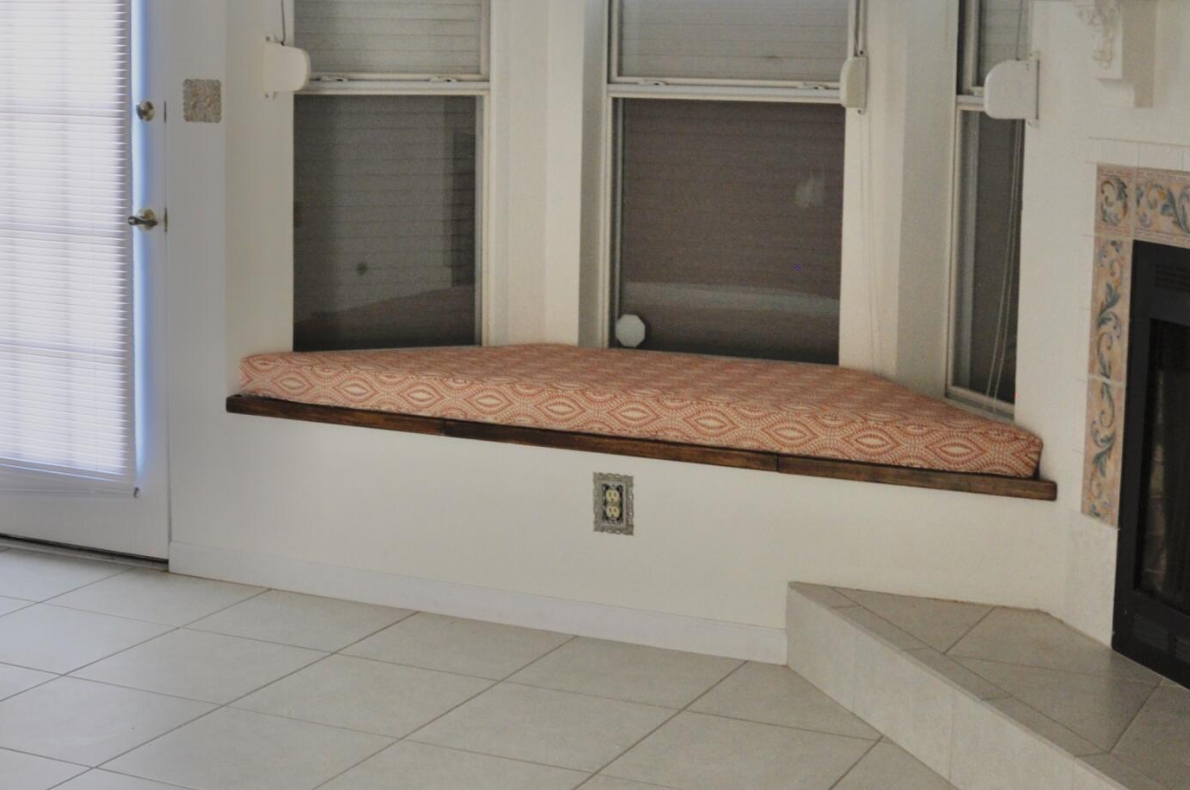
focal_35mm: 59
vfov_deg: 22.9
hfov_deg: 34.0
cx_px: 632
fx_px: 1948
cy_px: 280
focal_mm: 18
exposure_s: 1/15
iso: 640
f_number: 4
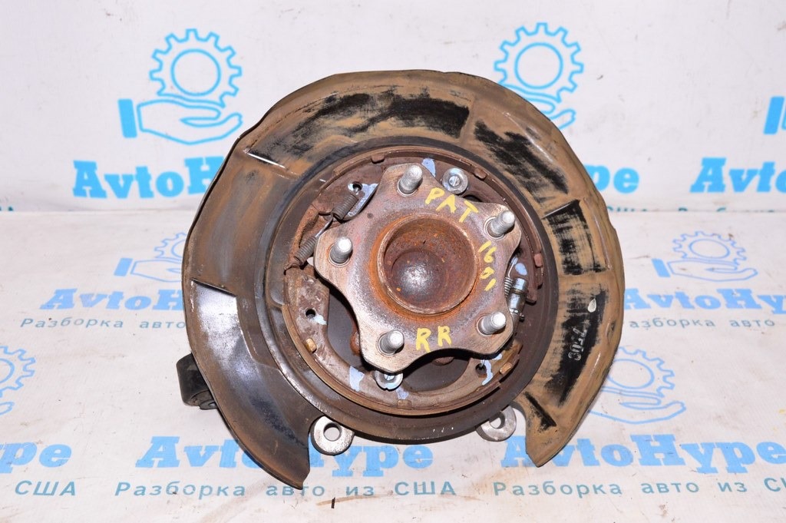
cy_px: 262
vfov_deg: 30.8
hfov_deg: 45.0
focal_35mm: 44
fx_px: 949
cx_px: 393
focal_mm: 29
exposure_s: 1/160
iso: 1600
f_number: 8
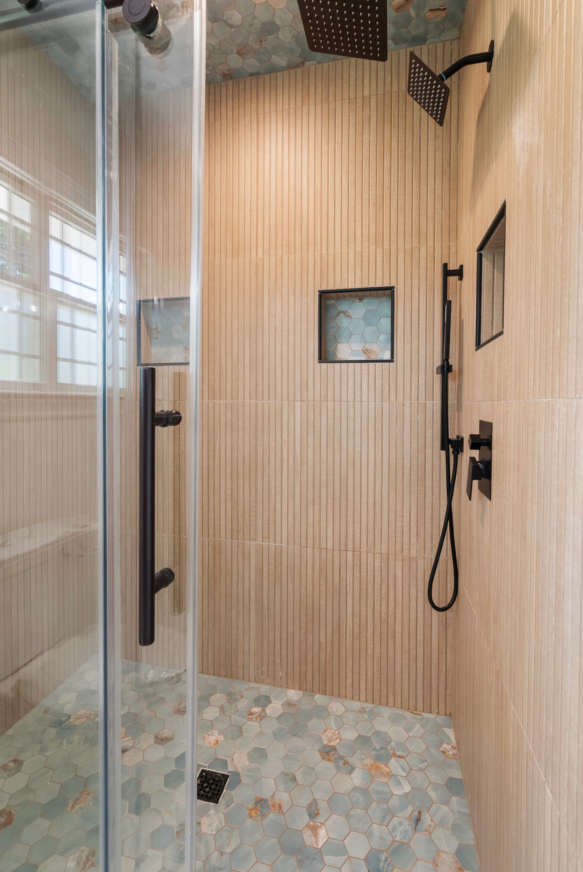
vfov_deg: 96.7
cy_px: 436
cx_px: 292
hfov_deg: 73.8
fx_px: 388
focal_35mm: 16
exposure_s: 1/1.25
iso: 200
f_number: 8
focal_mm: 16
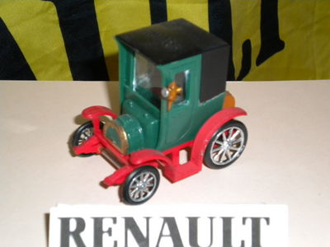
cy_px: 124
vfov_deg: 21.6
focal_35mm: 68
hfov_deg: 28.6
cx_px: 165
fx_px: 648
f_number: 4.6
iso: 400
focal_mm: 12.3
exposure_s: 1/60
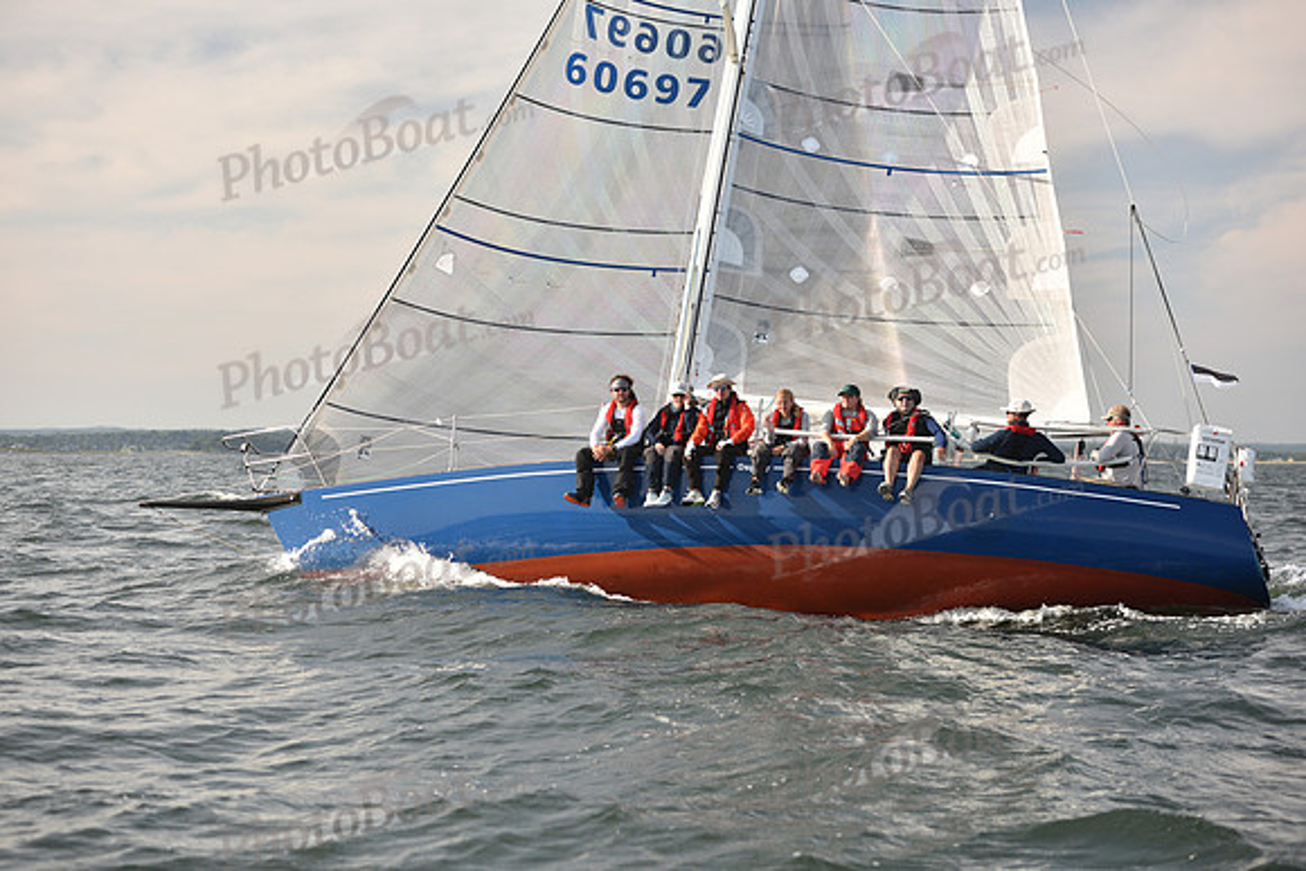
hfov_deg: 28.8
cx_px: 653
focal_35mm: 70
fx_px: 2540
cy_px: 436
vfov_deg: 19.5
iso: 250
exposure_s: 1/640
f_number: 3.5
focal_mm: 70
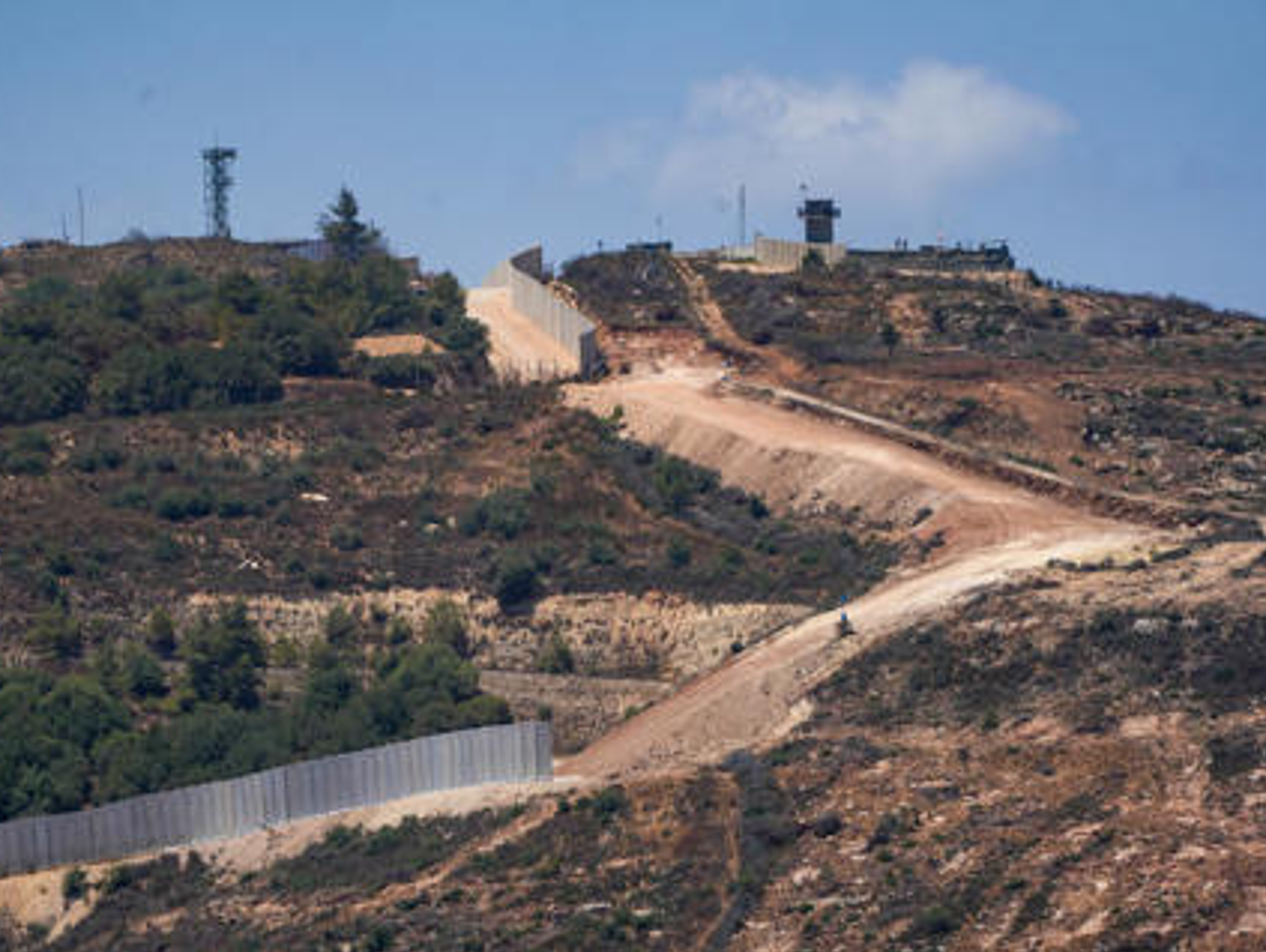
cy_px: 476
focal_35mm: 436
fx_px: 15959
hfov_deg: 4.5
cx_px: 578
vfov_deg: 3.4
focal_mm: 400
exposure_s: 1/1250
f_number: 7.1
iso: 100
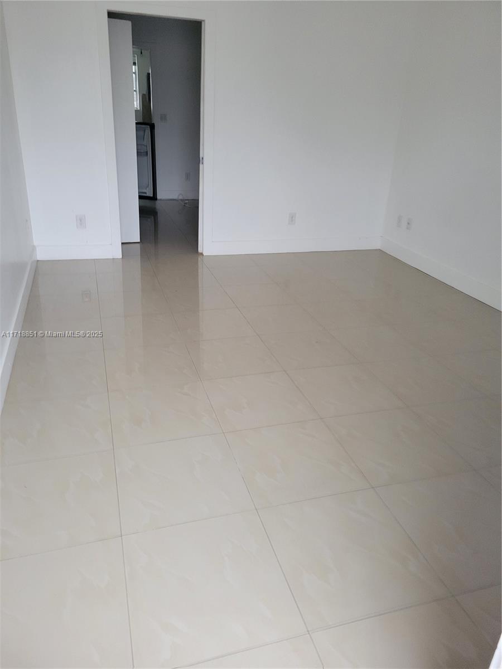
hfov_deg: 53.1
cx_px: 251
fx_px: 503
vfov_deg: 67.3
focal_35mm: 26
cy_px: 334
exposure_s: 1/40
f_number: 1.8
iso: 640
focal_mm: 5.4
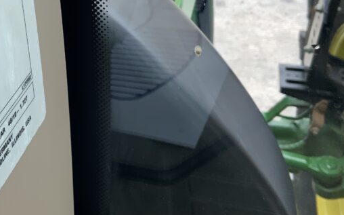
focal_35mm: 62
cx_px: 80
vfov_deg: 20.5
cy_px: 16
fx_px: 581
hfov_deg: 32.3
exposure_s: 1/215
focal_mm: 3
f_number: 1.8
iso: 16
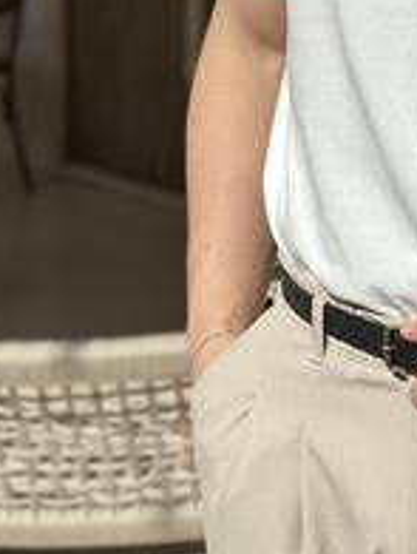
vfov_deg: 14.5
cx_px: 457
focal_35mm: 131
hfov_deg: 11.2
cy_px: -141
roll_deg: +0.2
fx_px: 2097
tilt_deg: -1.9
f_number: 1.78
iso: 100
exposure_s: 1/10870
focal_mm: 6.86
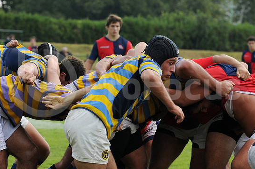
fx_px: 1385
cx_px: 124
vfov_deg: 7.0
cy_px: 84
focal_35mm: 196
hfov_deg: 10.5
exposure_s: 1/800
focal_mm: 122
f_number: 5.6
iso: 400
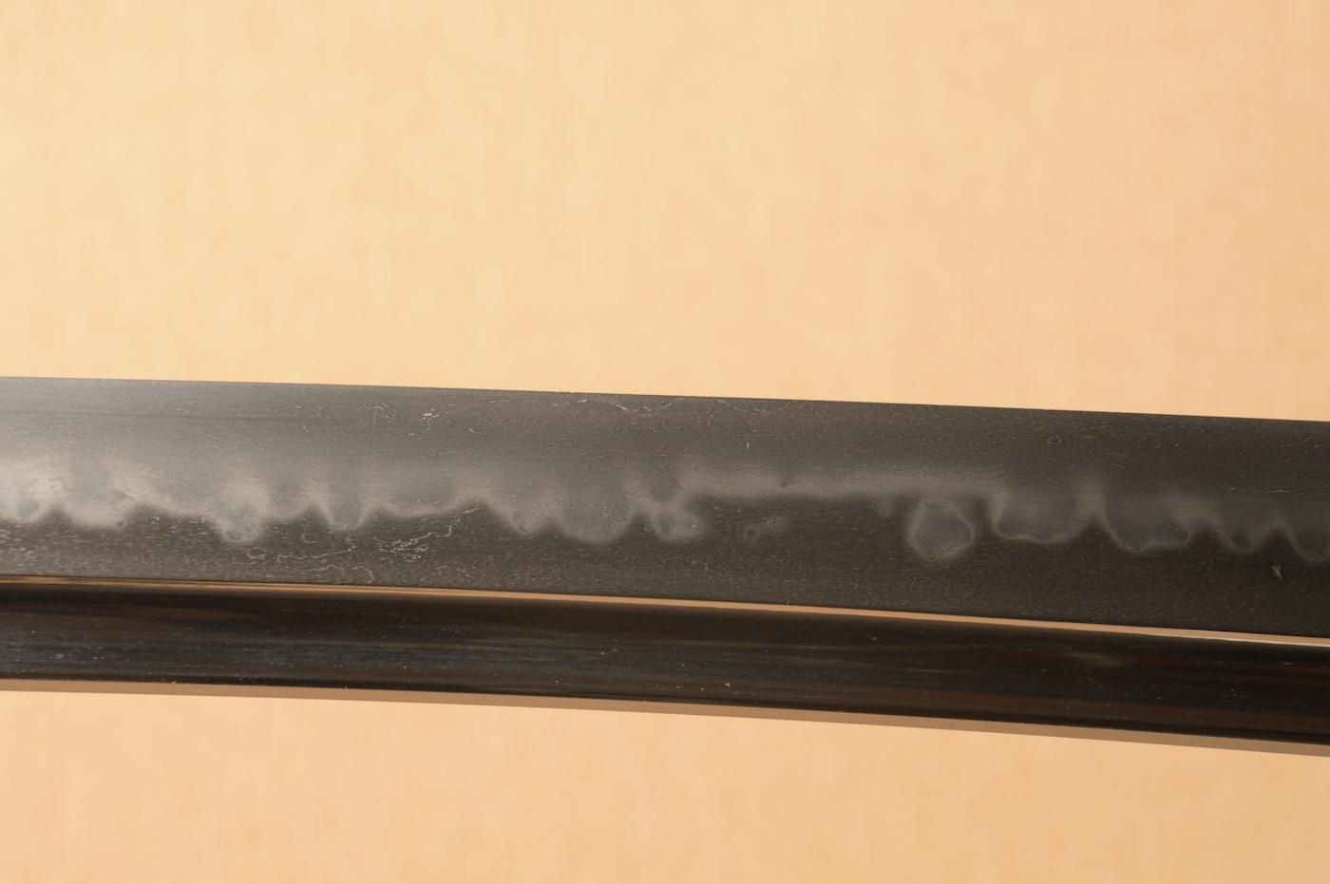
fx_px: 5260
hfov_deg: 14.4
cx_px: 665
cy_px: 442
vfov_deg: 9.6
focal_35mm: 142
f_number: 11
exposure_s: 1/1.6
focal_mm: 95
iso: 400
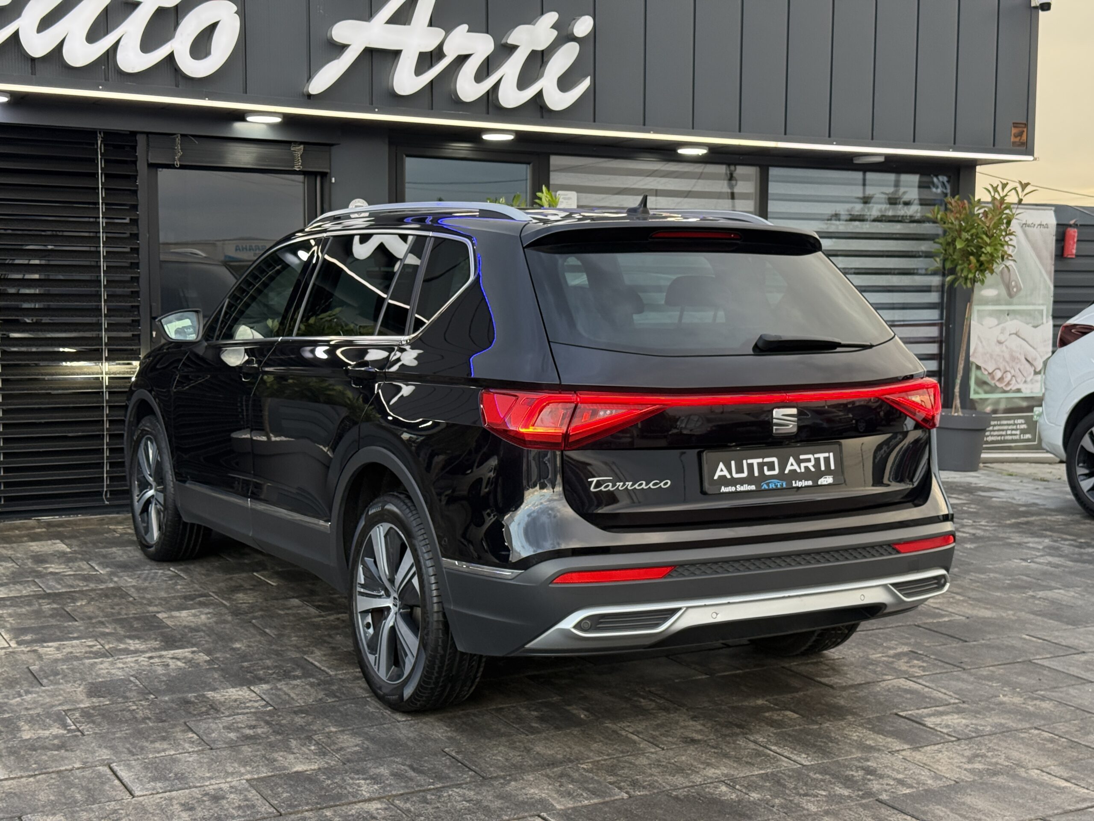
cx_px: 547
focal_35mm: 48
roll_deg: -0.5
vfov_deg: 30.3
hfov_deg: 39.7
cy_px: 410
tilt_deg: -3.6
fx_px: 1517
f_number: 1.78
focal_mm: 6.76
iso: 160
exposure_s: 1/159
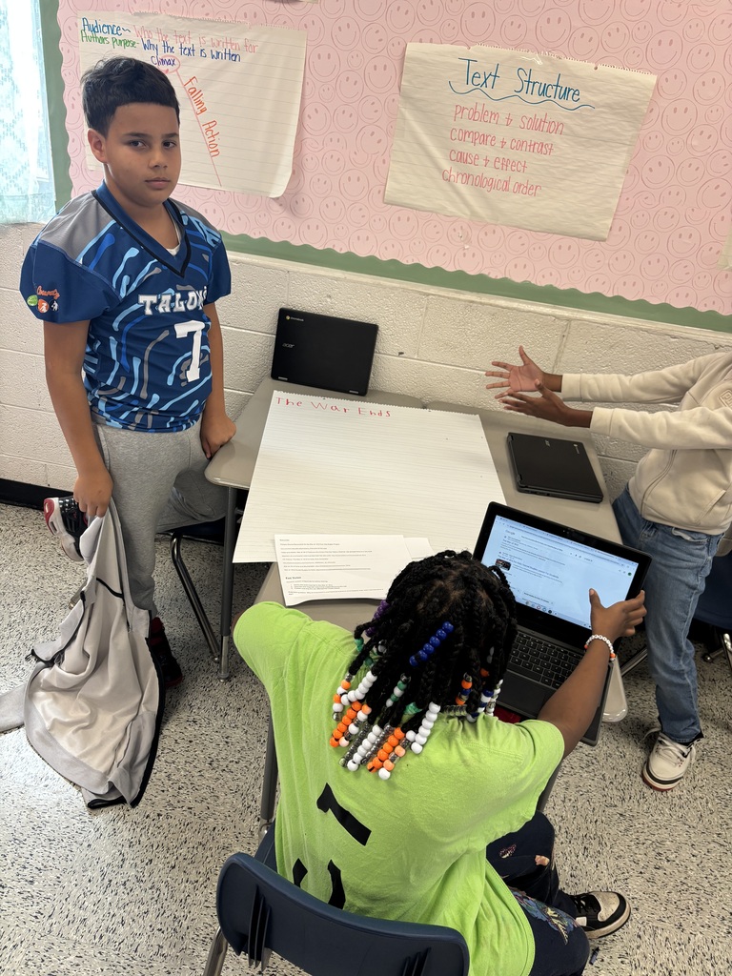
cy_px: 488
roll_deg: -8.7
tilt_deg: -31.0
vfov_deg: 67.3
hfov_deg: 53.1
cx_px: 366
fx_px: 733
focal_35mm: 26
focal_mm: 5.96
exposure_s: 1/120
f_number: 1.6
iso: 125
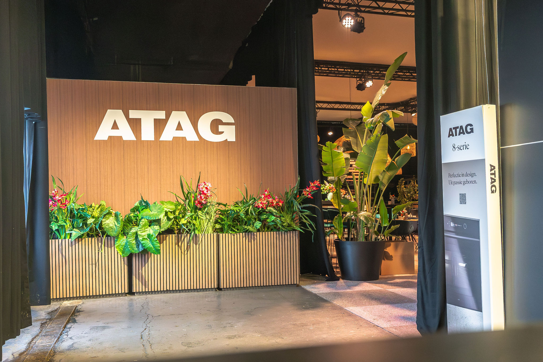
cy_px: 183
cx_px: 280
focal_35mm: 34
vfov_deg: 38.7
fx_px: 517
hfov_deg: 55.4
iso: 10000
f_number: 4
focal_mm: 32
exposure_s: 1/500
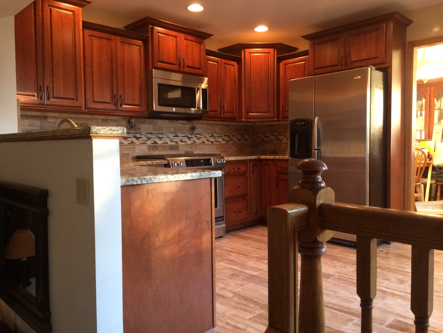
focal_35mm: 30
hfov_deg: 60.0
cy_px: 166
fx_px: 384
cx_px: 222
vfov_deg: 46.8
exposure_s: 1/30
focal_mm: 4.12
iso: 160
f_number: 2.2
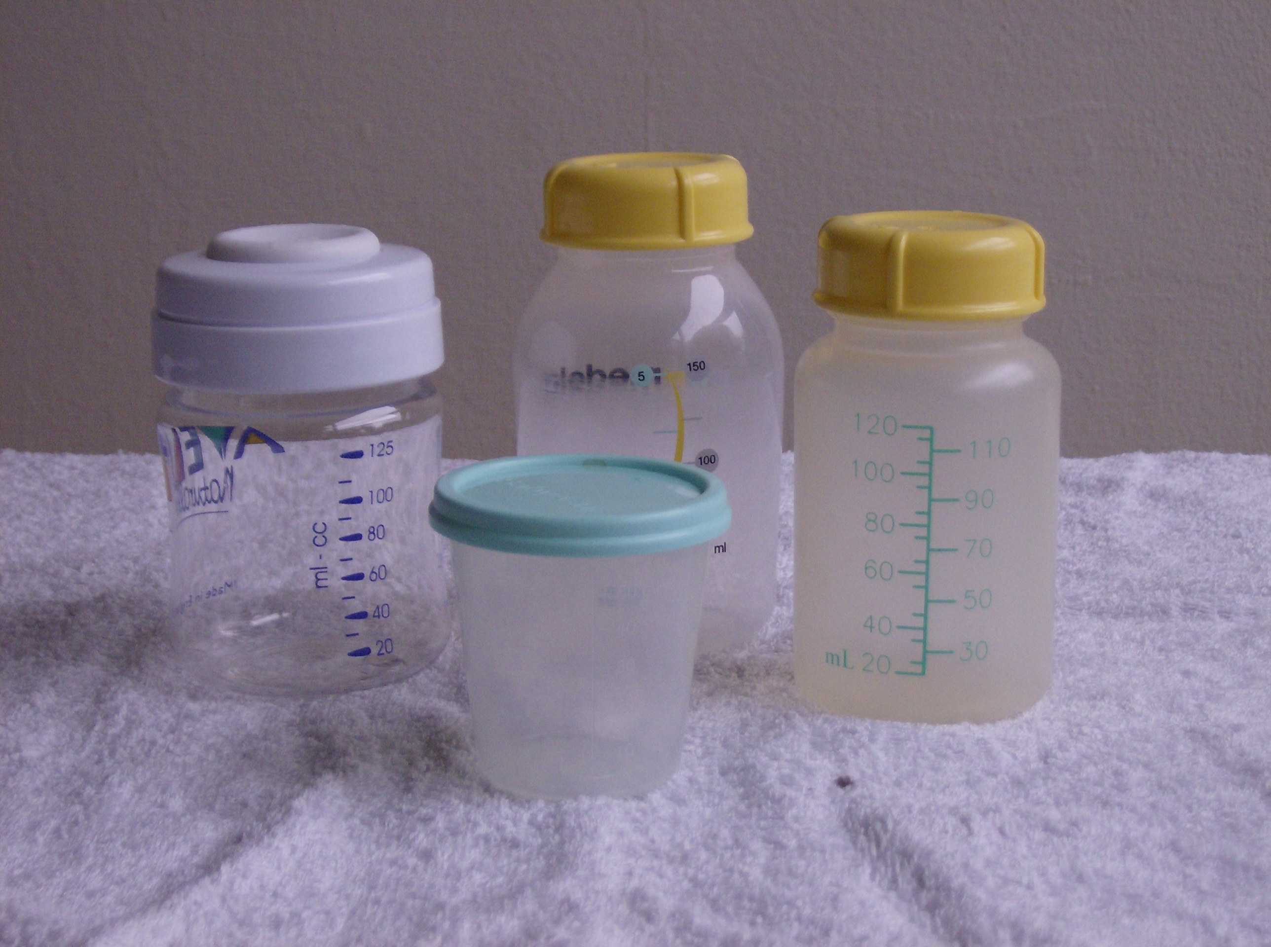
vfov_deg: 20.9
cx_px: 636
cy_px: 474
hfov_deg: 27.8
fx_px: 2564
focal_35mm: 70
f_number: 3.7
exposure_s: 1/97.8
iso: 176
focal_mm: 11.6
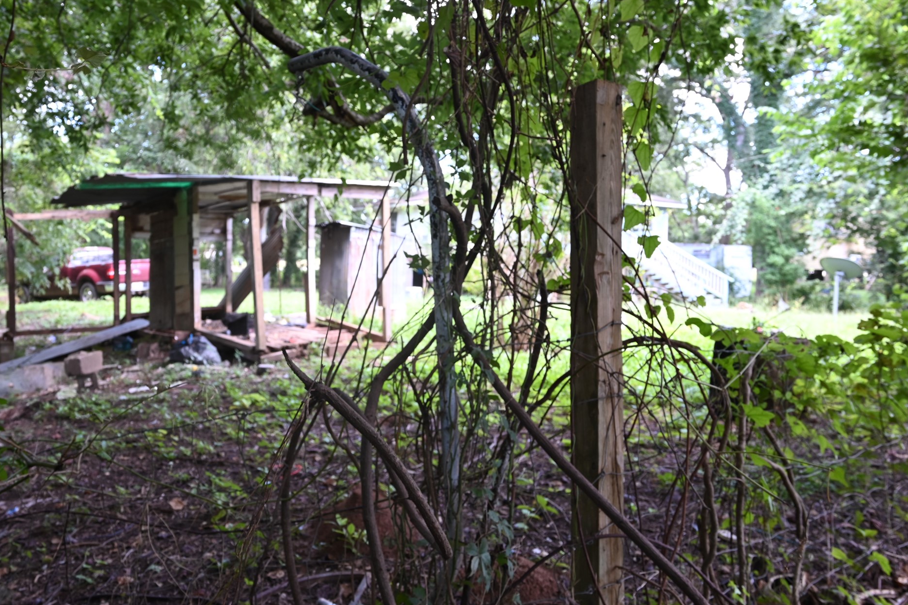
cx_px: 387
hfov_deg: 65.2
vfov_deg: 46.4
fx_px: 706
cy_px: 295
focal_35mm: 28
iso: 500
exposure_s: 1/30
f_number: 7.1
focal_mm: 24
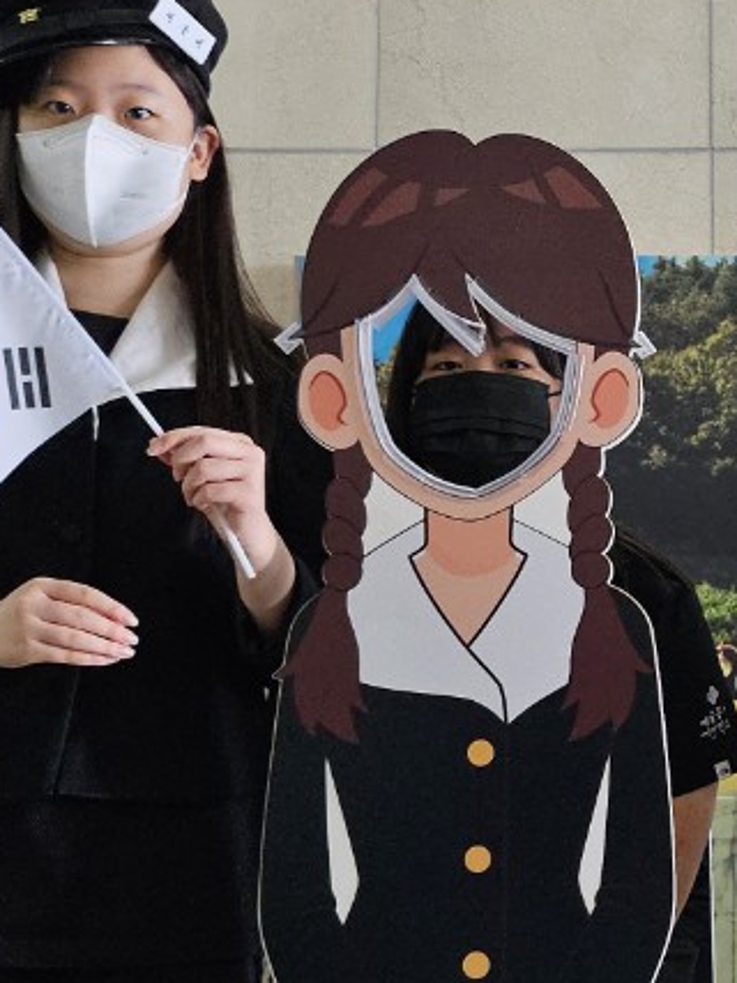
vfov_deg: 27.0
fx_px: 2045
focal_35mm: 72
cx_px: 894
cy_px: 599
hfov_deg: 19.2
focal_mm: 5
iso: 500
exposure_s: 1/120
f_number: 1.8
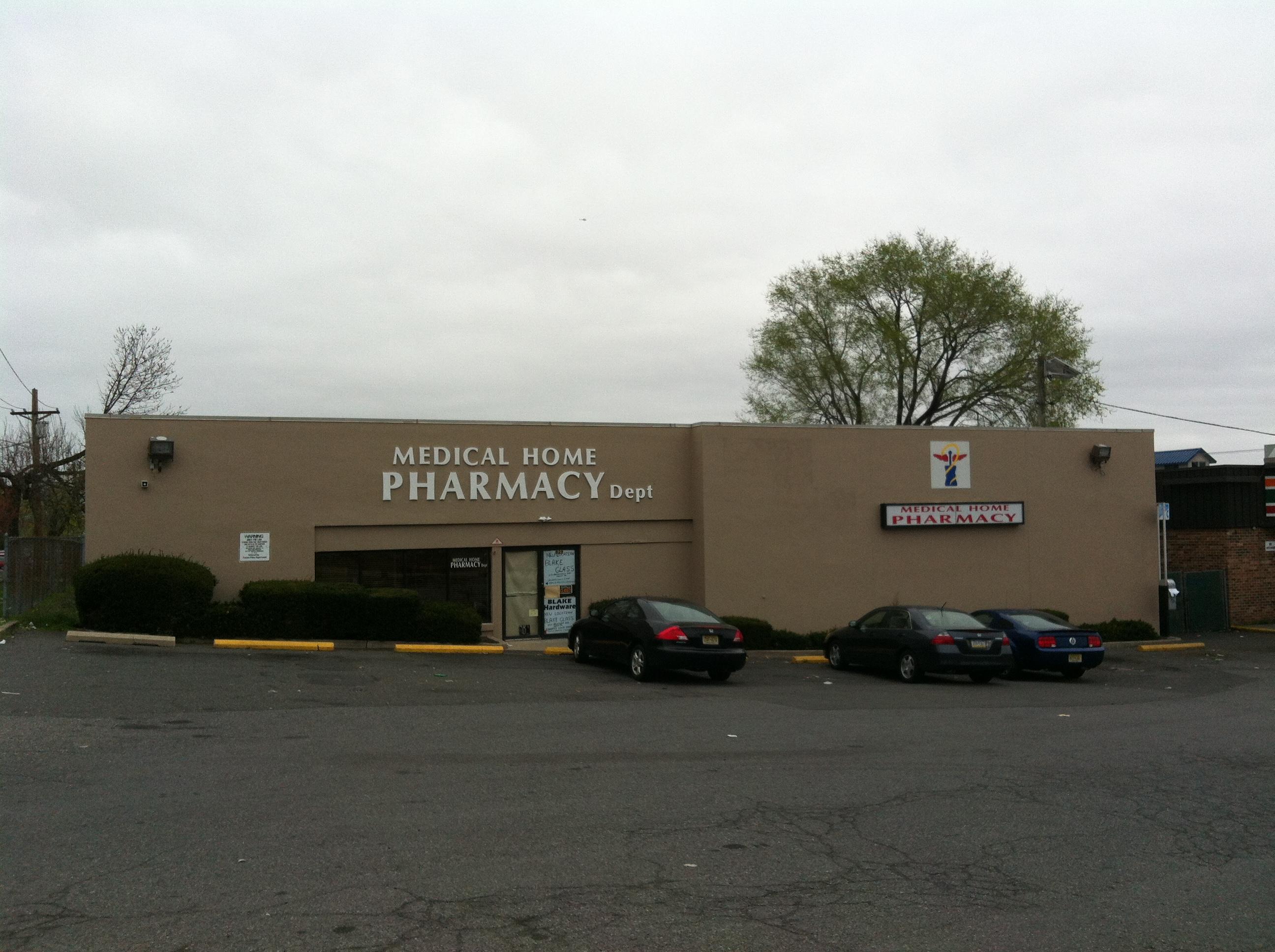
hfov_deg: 52.7
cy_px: 476
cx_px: 638
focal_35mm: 35
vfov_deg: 40.6
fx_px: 1287
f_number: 2.8
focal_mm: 3.85
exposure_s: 1/686
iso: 80
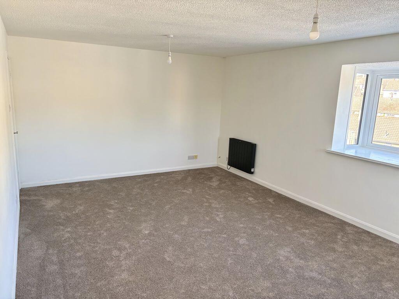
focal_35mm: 26
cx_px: 200
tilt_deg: -10.5
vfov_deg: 53.1
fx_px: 300
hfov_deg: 67.3
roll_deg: -1.1
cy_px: 150
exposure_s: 1/173
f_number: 1.6
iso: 125
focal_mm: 5.96
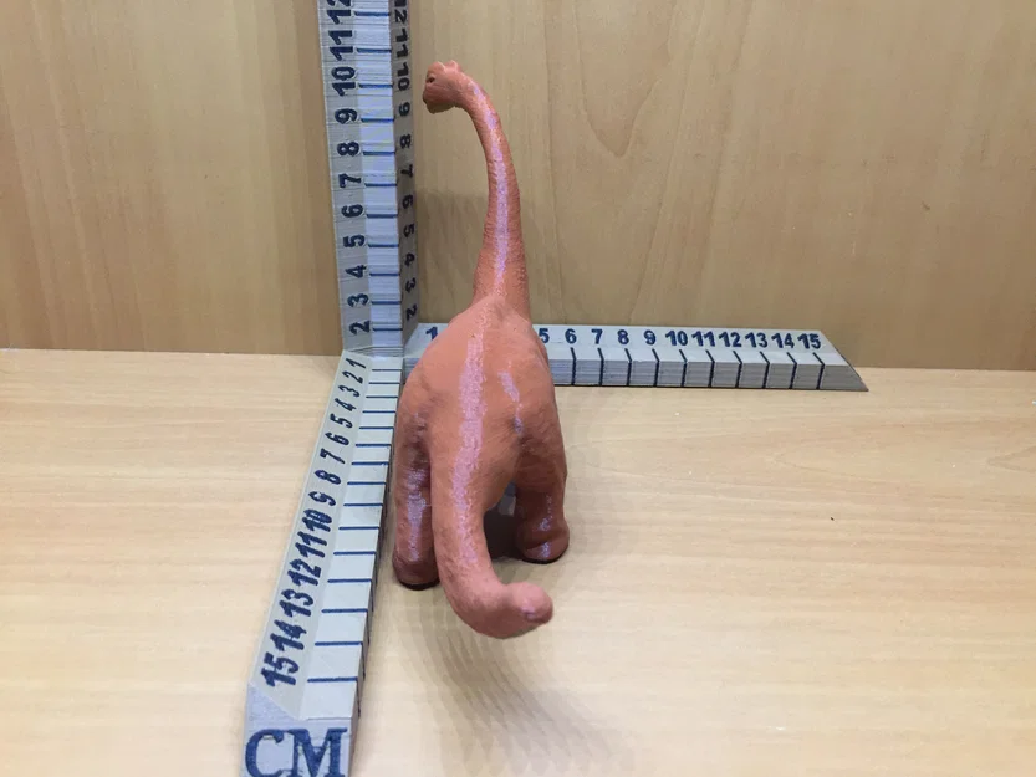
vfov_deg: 48.2
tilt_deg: -27.7
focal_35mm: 29
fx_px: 868
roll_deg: -3.7
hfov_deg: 61.7
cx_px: 518
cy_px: 388
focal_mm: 4.15
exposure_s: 1/15
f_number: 2.2
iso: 125
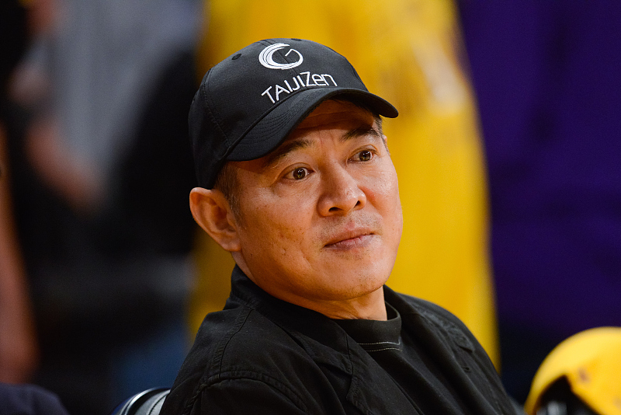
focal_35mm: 500
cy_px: 208
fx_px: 8628
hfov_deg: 4.1
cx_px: 310
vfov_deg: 2.8
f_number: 4.5
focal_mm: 500
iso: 3200
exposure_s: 1/400
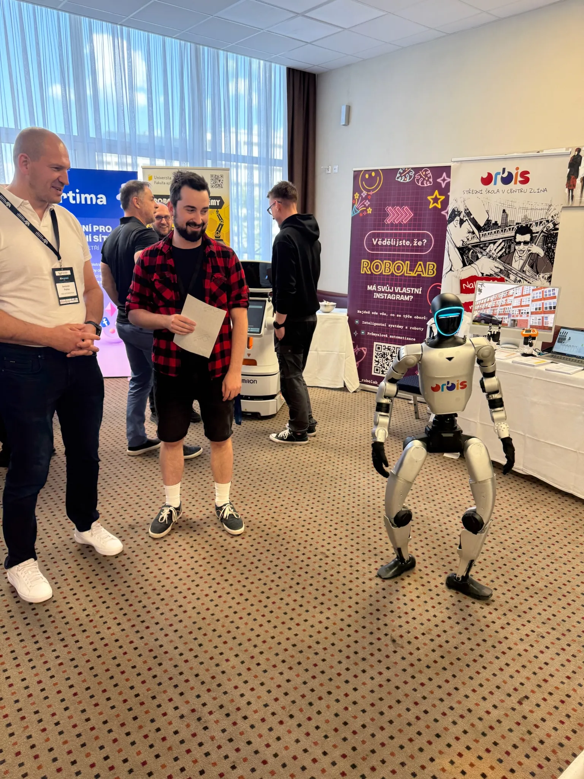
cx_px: 292
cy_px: 390
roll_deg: -3.6
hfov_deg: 56.8
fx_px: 540
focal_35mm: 24
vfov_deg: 71.6
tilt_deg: -15.2
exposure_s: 1/100
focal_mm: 6.76
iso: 80
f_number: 1.78
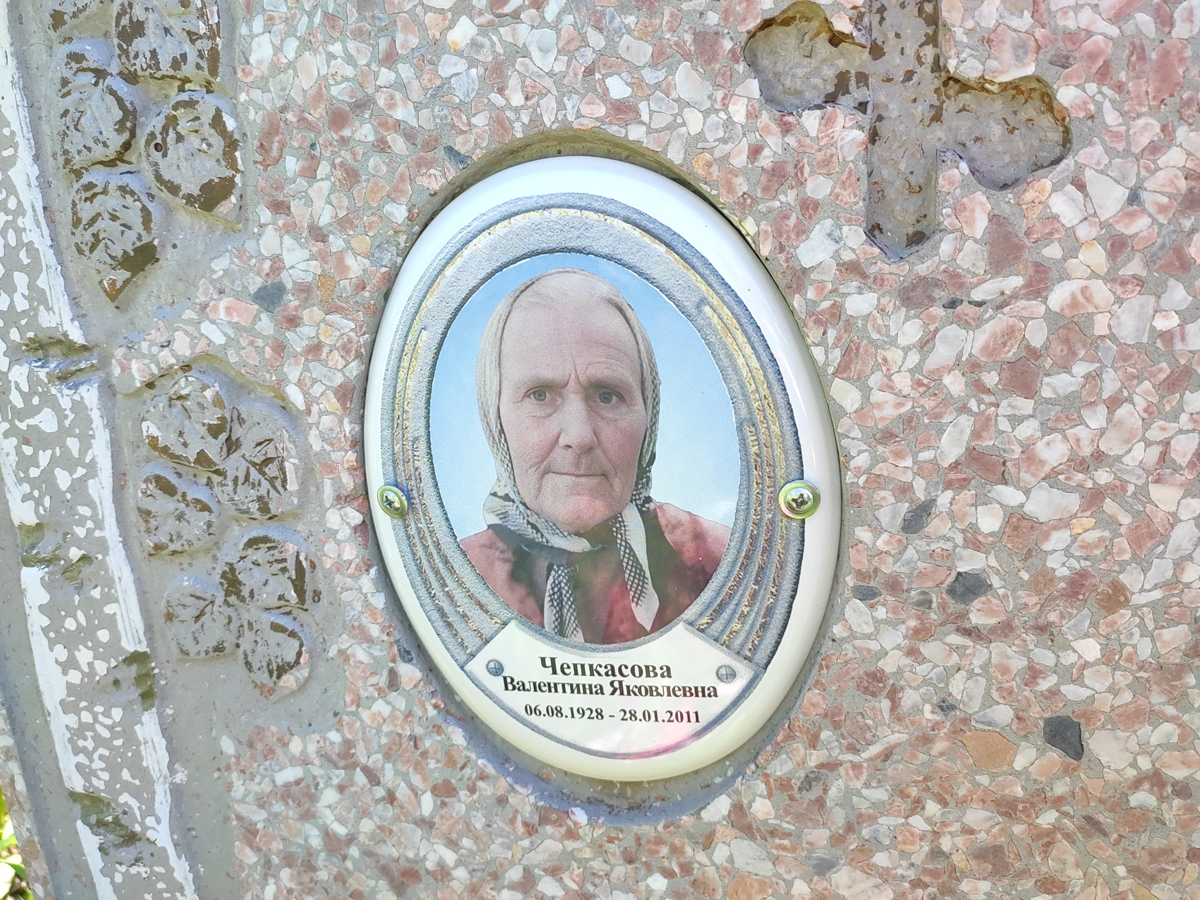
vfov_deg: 54.9
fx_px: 867
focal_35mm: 25
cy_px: 450
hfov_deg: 69.4
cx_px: 600
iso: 400
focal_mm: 4.7
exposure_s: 1/588
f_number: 1.79
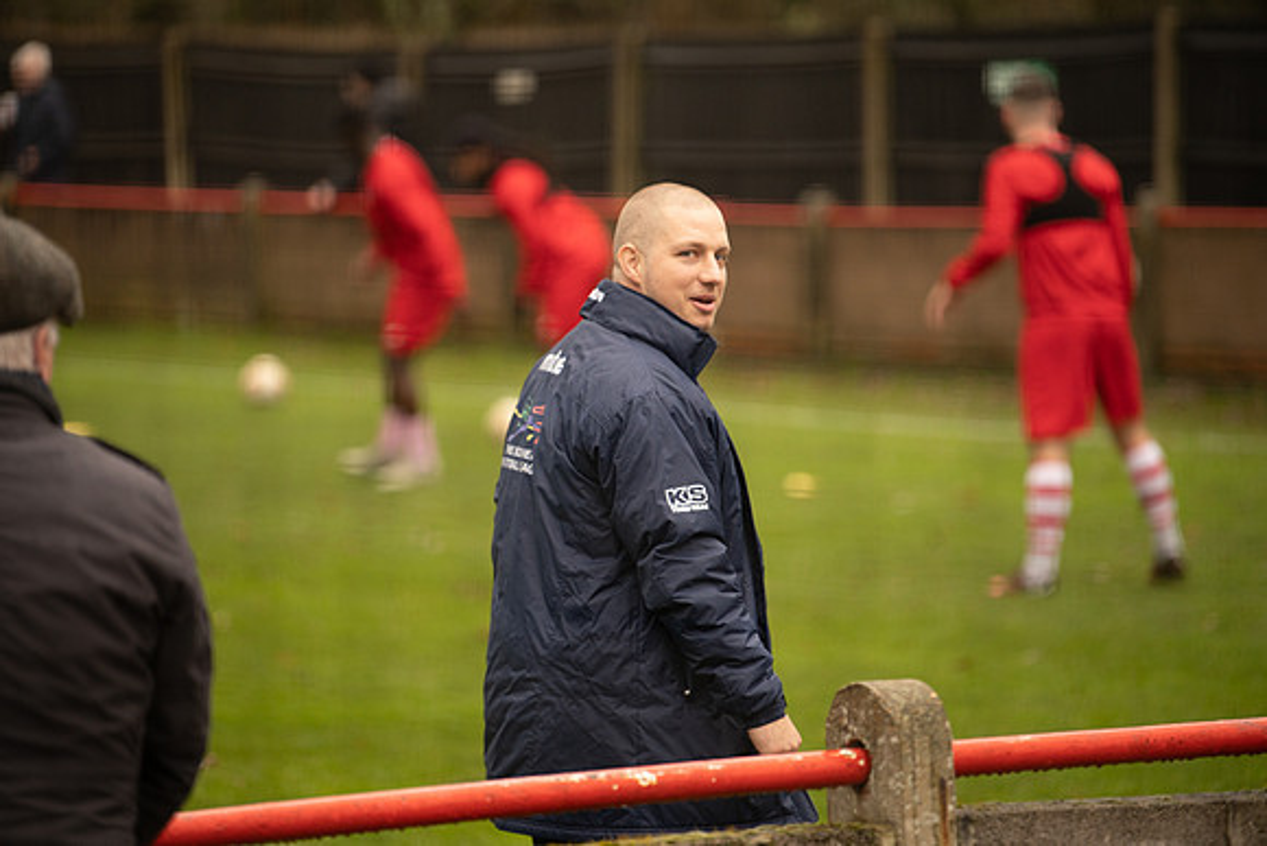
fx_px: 6512
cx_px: 634
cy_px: 423
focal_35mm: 185
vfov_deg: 7.4
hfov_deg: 11.1
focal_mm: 185
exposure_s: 1/500
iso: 1000
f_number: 3.2
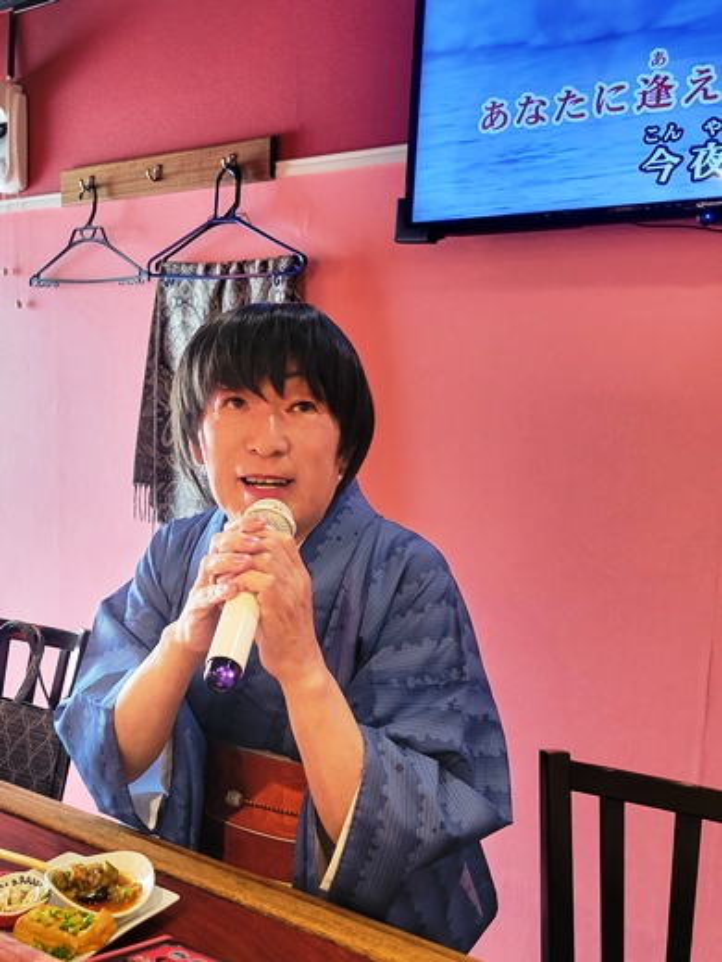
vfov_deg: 67.3
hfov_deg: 53.1
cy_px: 481
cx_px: 361
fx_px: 723
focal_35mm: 26
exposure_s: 1/40
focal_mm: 5.4
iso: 320
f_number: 1.8
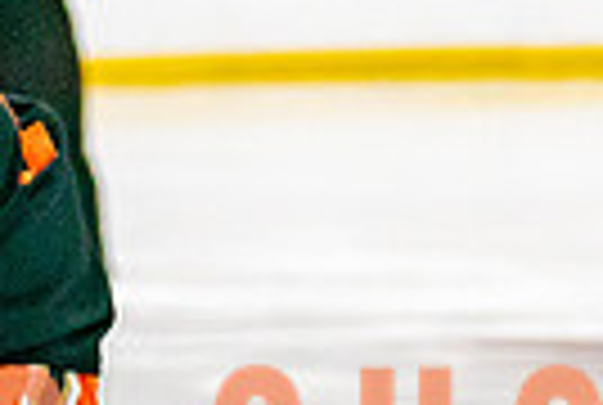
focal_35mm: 712
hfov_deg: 2.9
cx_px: 1
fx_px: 11953
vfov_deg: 1.9
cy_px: 528
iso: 3200
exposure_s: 1/1250
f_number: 2.8
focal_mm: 113
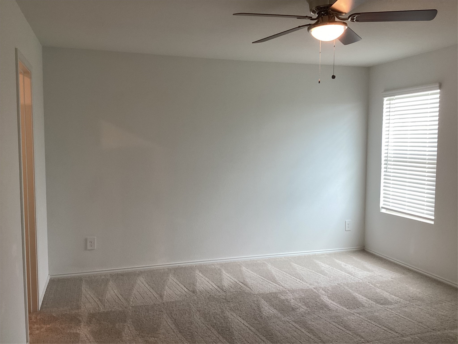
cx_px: 229
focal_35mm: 31
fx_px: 410
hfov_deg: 58.4
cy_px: 172
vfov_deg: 45.4
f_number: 2.4
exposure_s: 1/60
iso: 64
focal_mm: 3.3
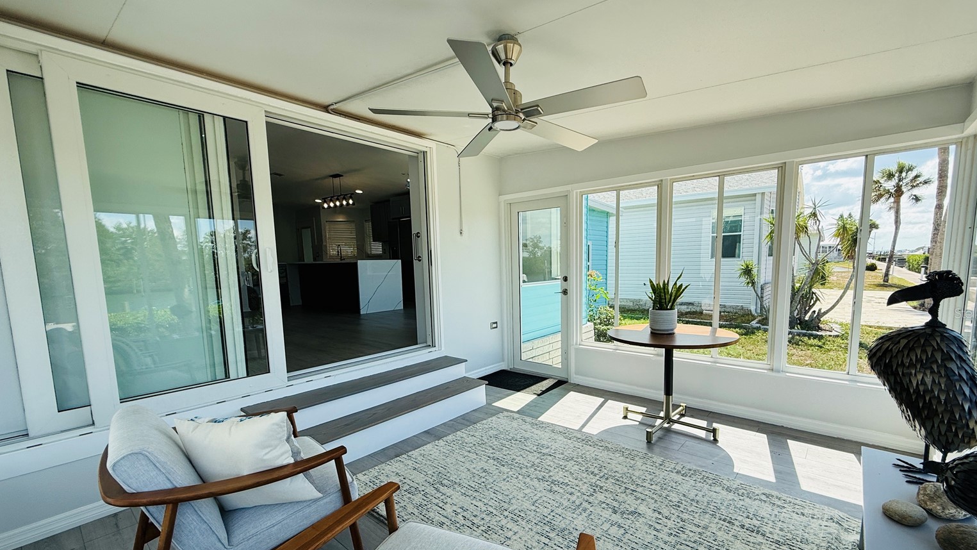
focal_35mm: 16
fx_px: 415
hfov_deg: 99.3
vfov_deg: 66.8
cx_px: 502
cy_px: 313
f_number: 2.2
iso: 50
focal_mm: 2.22
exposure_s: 1/799
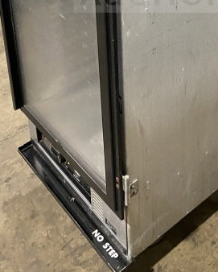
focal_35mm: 61
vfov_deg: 27.4
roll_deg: +1.3
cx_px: 163
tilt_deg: -18.9
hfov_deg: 24.7
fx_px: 491
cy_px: -51
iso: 400
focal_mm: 4.25
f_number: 1.8
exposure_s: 1/60
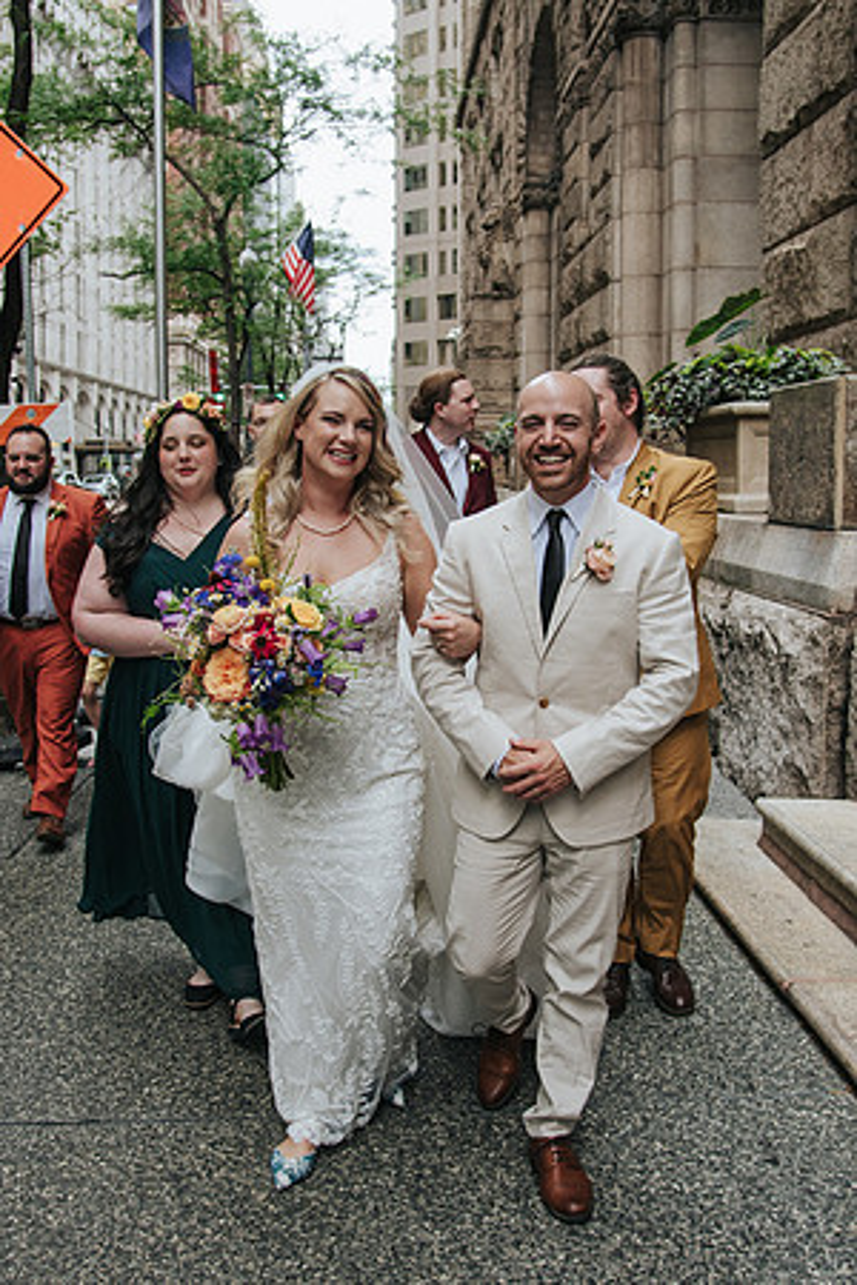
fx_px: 1284
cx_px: 417
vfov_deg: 53.2
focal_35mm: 36
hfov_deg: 36.9
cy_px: 642
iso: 900
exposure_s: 1/500
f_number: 4
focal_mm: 24
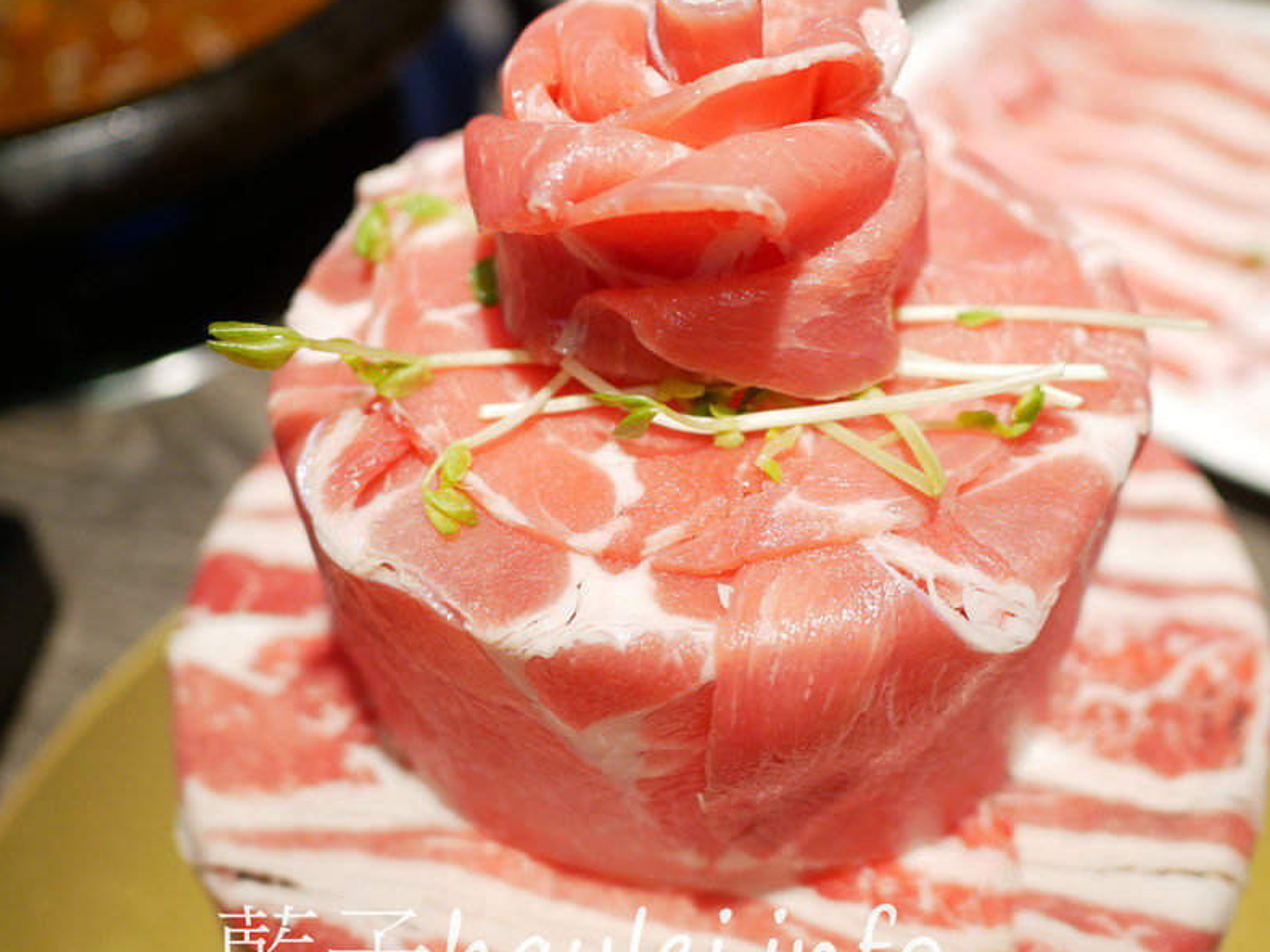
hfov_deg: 48.9
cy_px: 439
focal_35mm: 38
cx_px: 686
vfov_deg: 37.7
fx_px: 1394
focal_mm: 15
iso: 200
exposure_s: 1/125
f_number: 1.8
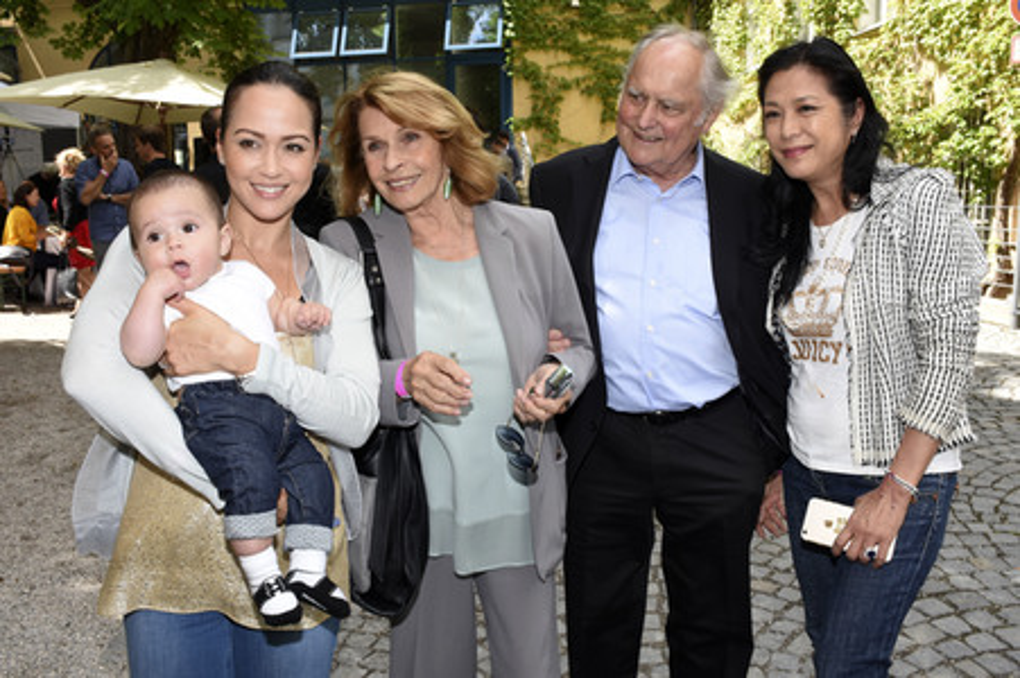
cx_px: 510
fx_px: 849
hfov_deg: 62.0
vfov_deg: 43.5
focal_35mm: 30
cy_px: 339
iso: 320
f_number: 9
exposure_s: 1/160
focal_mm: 20
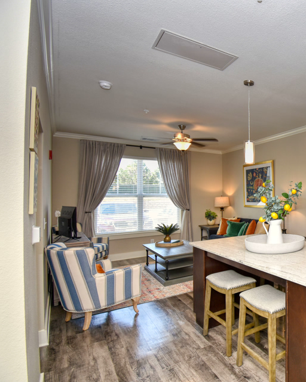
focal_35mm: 22
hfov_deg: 52.6
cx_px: 293
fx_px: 249
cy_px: 192
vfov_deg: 75.0
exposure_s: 1/60
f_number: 4.5
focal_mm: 10
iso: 220
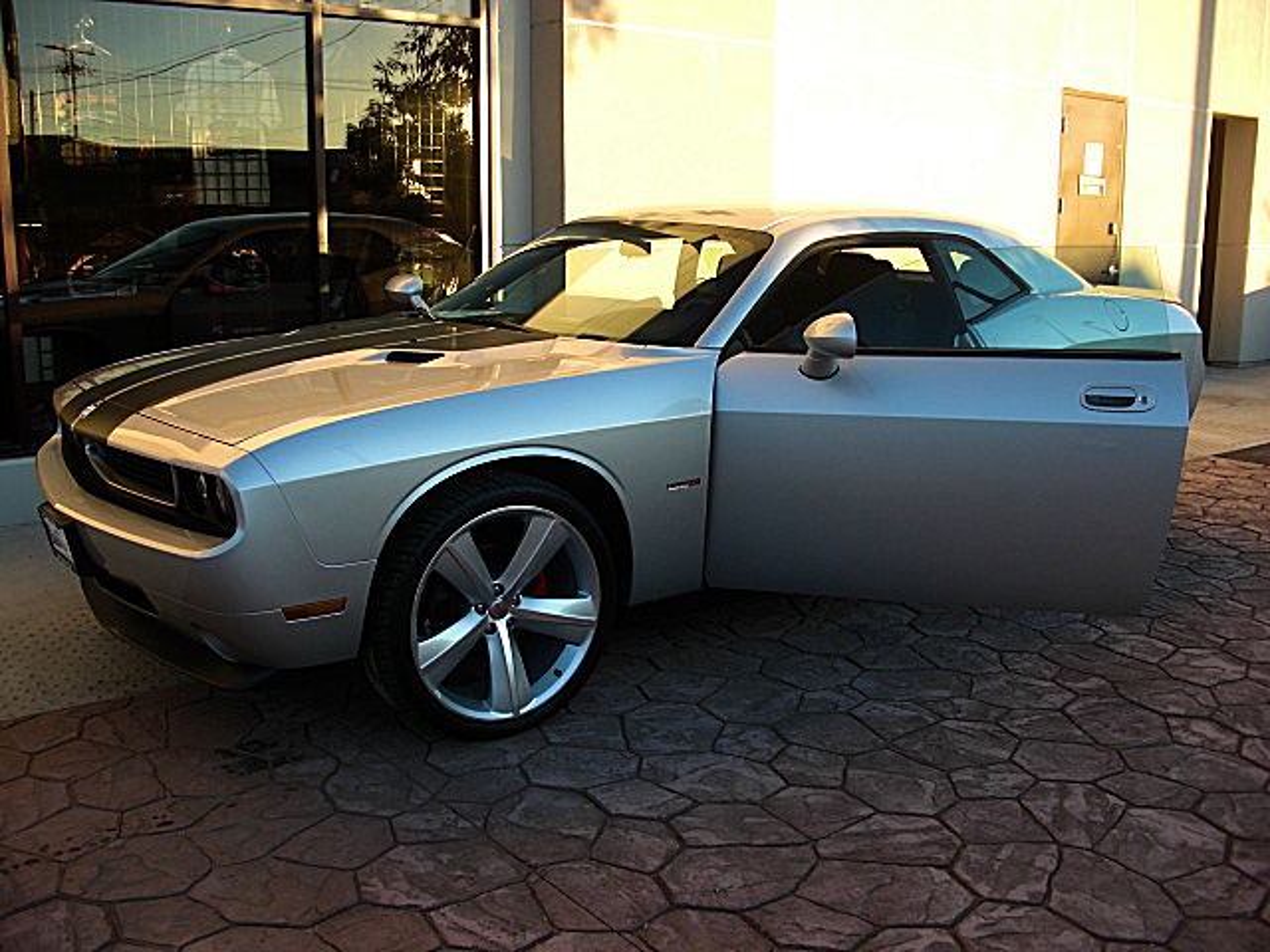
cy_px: 476
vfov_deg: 39.7
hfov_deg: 51.4
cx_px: 635
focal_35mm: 36
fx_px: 1321
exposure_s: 1/160
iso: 50
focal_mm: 6.3
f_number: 2.8
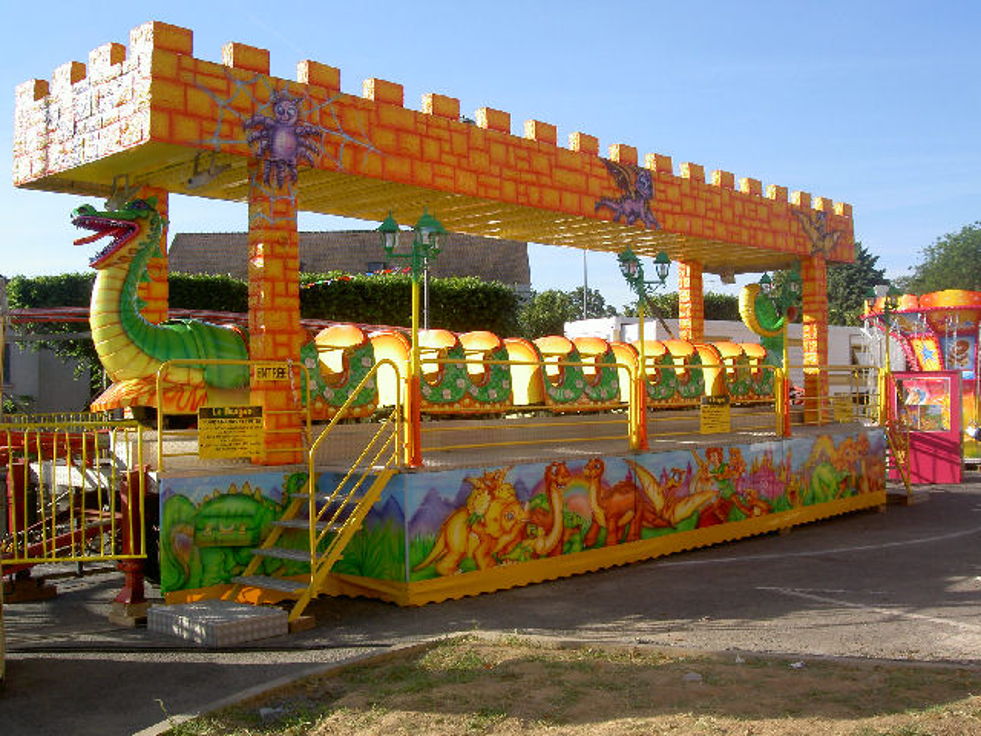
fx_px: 1105
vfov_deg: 36.8
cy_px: 368
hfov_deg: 47.9
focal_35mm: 39
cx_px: 490
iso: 50
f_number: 4.7
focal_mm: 8
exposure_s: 1/200
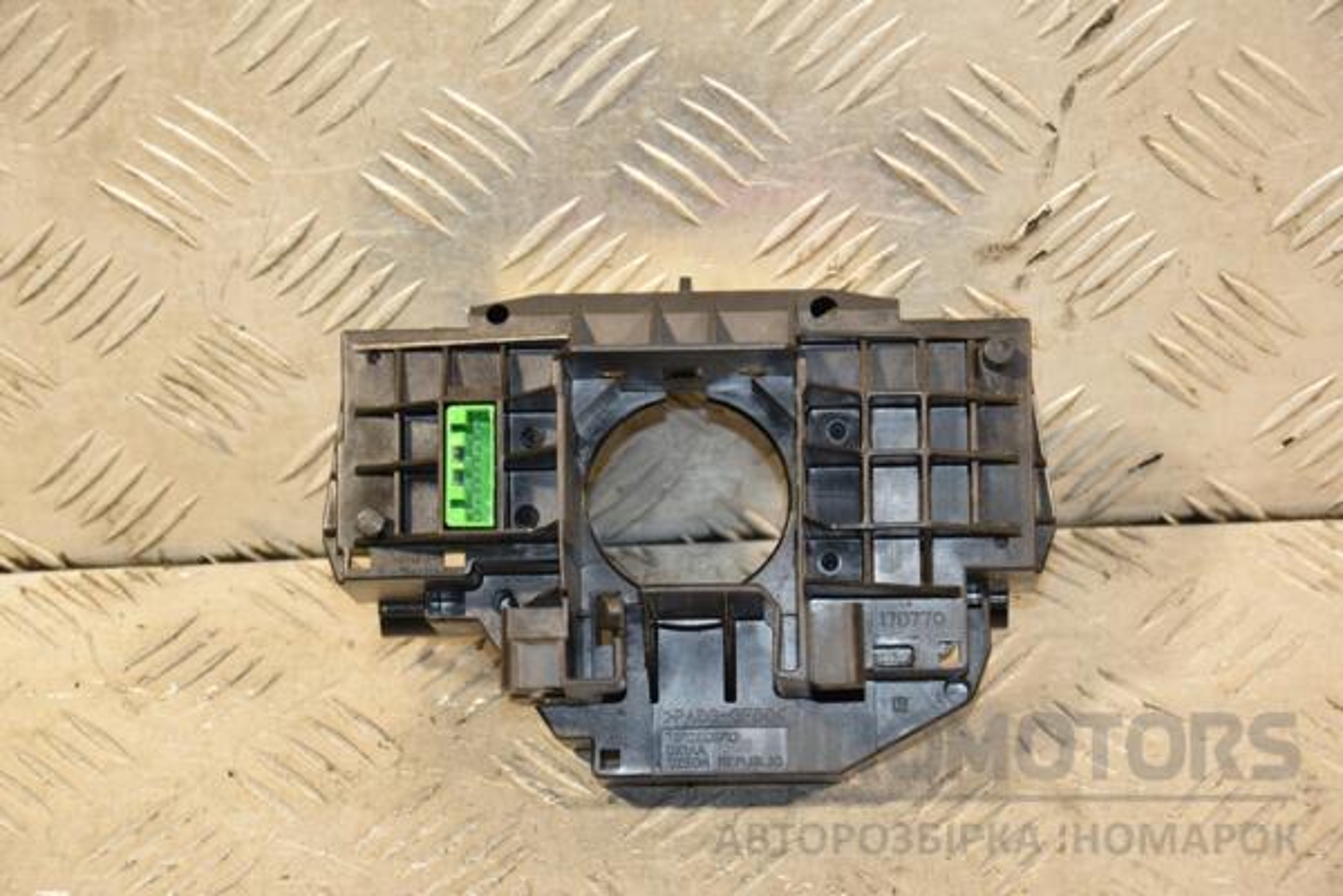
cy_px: 448
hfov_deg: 20.6
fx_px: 3693
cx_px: 672
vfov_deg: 13.8
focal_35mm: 99
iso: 800
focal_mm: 66
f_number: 5.3
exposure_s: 1/80
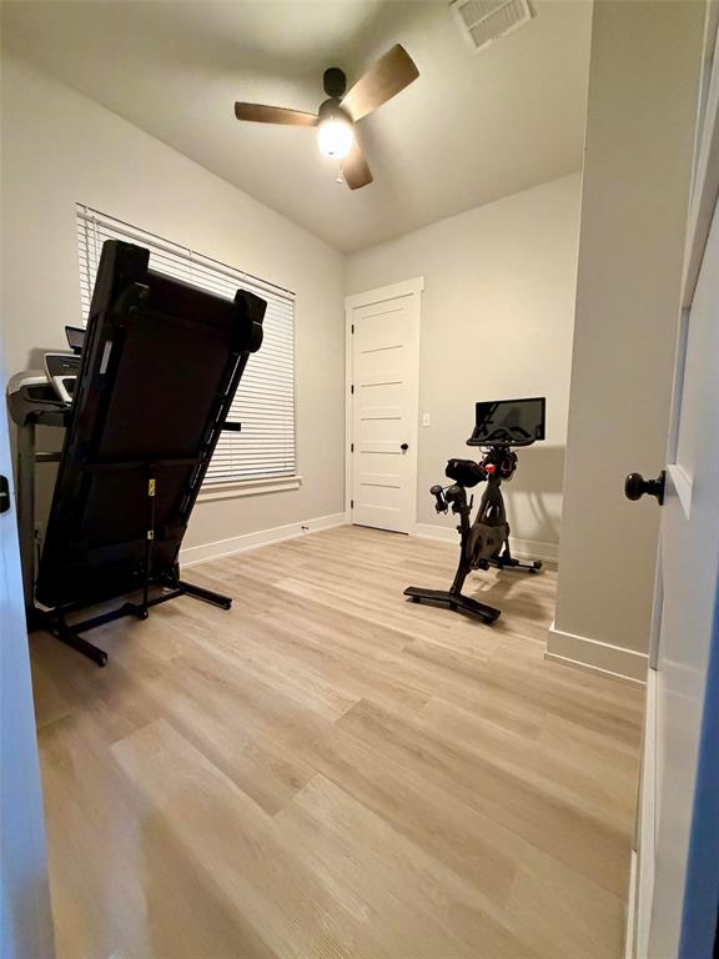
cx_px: 360
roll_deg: -0.3
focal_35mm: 14
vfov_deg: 102.1
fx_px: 388
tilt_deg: -5.5
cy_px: 480
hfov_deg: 85.7
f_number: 2.2
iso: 1000
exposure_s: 1/60
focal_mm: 2.22
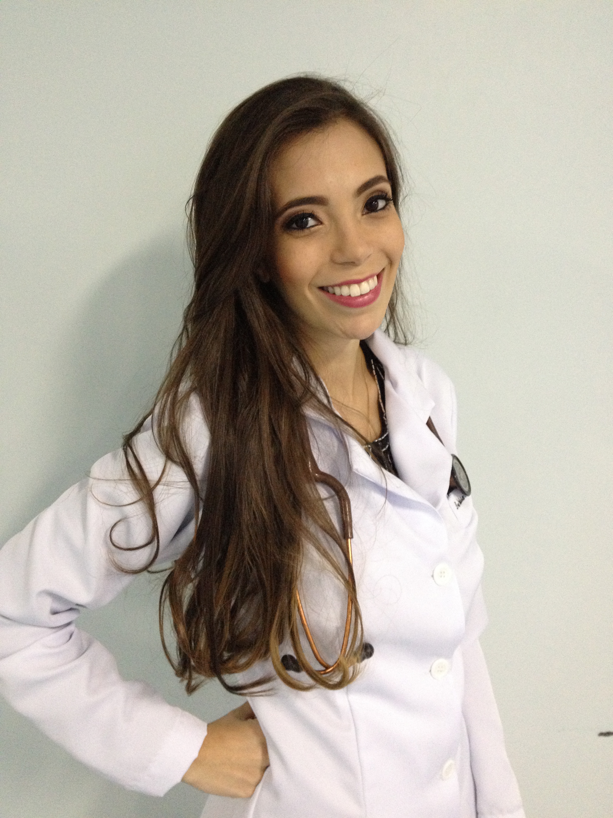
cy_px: 409
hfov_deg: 40.7
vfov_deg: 52.6
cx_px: 306
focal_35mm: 35
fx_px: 826
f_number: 2.4
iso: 320
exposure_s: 1/20
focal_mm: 4.28
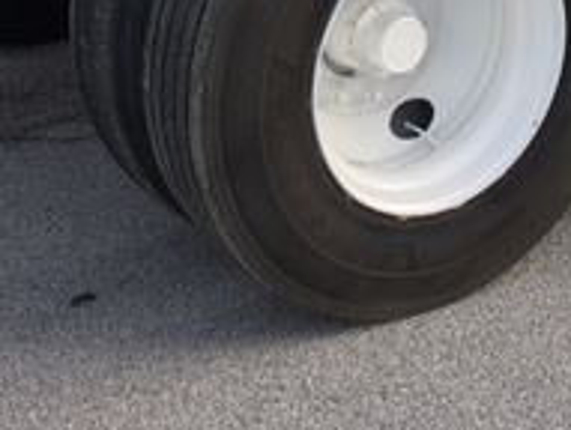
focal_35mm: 97
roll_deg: -1.5
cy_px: -75
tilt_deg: -15.3
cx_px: 407
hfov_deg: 20.1
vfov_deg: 14.8
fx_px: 1603
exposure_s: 1/227
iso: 25
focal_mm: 4.15
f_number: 2.2
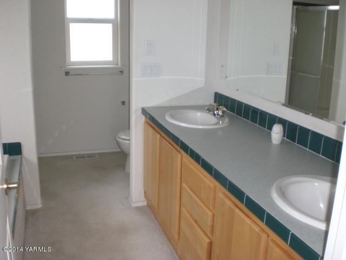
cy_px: 130
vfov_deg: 37.7
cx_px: 173
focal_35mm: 38
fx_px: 380
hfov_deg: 49.0
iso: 200
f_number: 3.1
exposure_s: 1/60
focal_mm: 6.3
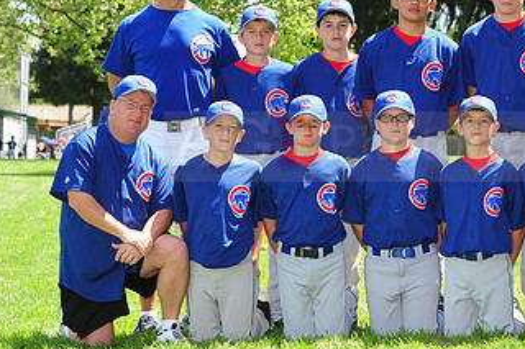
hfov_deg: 14.1
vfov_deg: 9.4
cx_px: 440
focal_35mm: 145
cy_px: 133
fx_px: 2113
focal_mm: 80
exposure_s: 1/160
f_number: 7.1
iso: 200
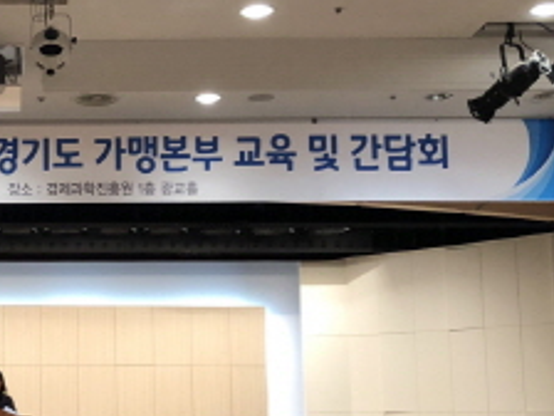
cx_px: -7
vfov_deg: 19.6
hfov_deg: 24.7
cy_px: 254
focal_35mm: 75
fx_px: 1200
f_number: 1.8
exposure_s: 1/30
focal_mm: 4
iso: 40
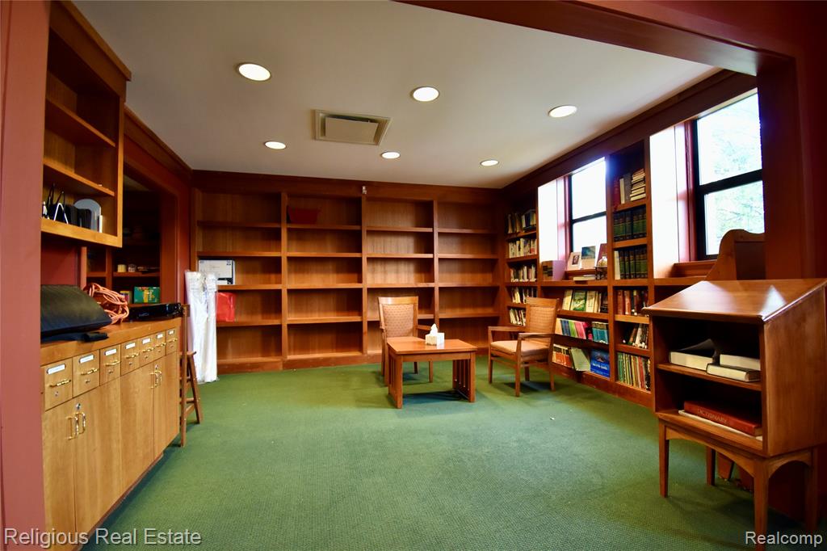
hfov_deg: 100.4
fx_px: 344
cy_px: 276
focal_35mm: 15
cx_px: 414
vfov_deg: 77.3
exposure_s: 1/15
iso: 800
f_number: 4.5
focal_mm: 10
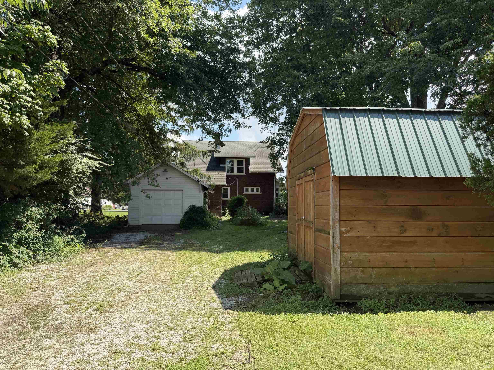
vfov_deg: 56.8
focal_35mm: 24
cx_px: 247
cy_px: 185
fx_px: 343
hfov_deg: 71.6
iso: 80
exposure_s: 1/1361
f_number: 1.78
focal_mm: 6.76
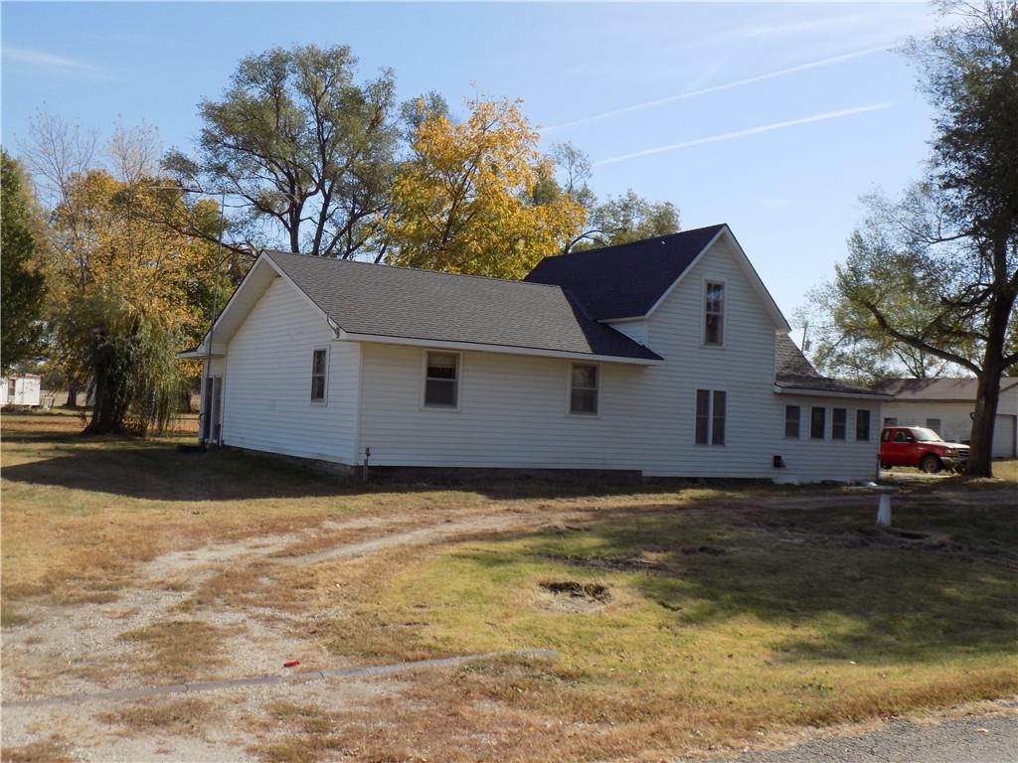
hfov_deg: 54.0
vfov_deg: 41.8
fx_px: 1000
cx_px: 509
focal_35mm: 34
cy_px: 382
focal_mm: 6.1
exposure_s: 1/800
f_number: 3.4
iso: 80
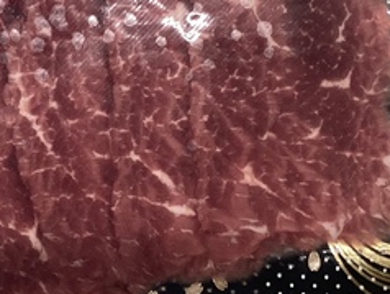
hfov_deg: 24.9
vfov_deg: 19.4
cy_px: 53
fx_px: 846
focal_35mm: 75
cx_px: 16
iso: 100
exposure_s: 1/60
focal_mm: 3.3
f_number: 2.4
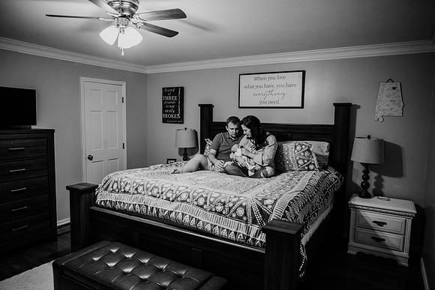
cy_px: 145
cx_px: 218
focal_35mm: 24
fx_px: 290
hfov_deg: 73.7
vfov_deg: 53.2
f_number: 2.2
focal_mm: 24
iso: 800
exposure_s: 1/160
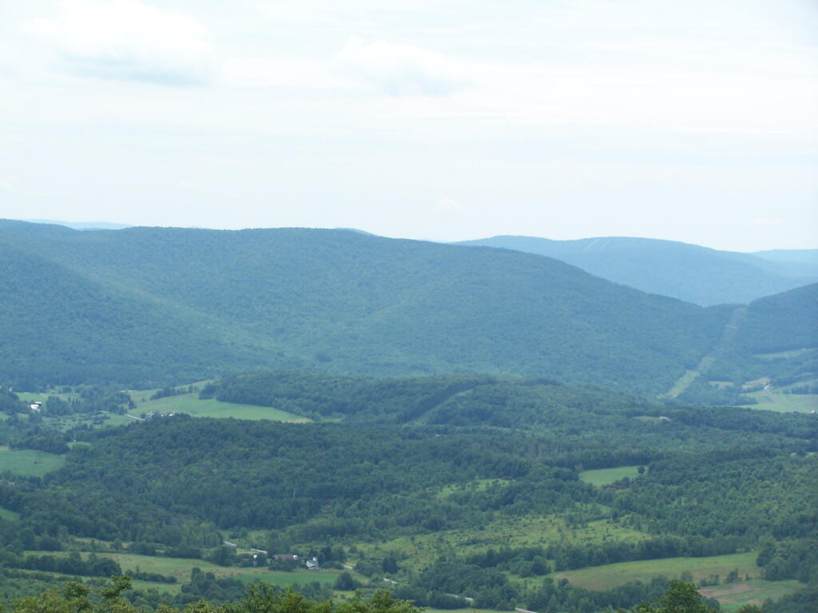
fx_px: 2221
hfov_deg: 20.9
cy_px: 306
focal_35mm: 94
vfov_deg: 15.7
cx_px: 409
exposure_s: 1/1000
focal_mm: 15.6
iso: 80
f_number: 3.2
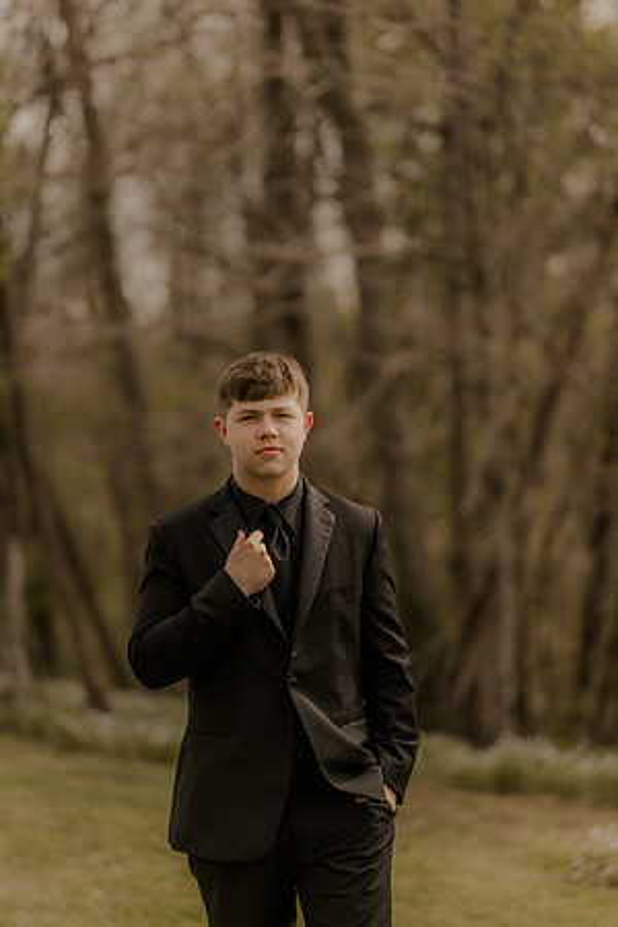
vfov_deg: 23.9
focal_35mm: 85
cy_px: 464
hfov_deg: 16.1
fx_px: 2189
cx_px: 309
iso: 160
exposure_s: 1/2500
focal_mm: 85
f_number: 1.4
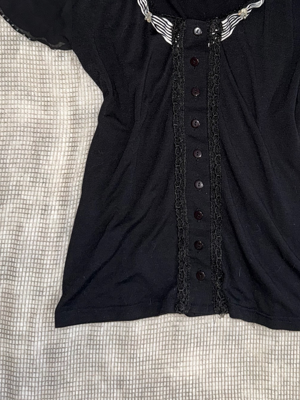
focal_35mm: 37
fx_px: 428
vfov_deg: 48.6
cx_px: 201
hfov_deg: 38.2
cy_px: 109
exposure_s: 1/17
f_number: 1.78
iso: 100
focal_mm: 6.76
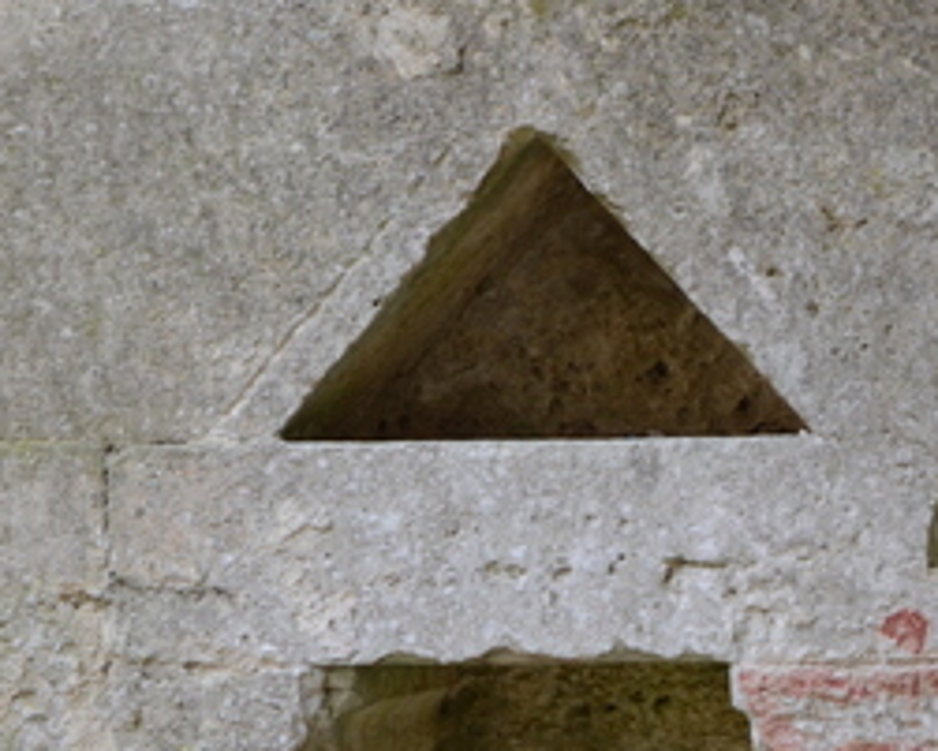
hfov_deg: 13.7
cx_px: 1091
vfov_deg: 11.1
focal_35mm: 137
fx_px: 3813
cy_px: 762
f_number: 4.5
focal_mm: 35
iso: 400
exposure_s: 1/80
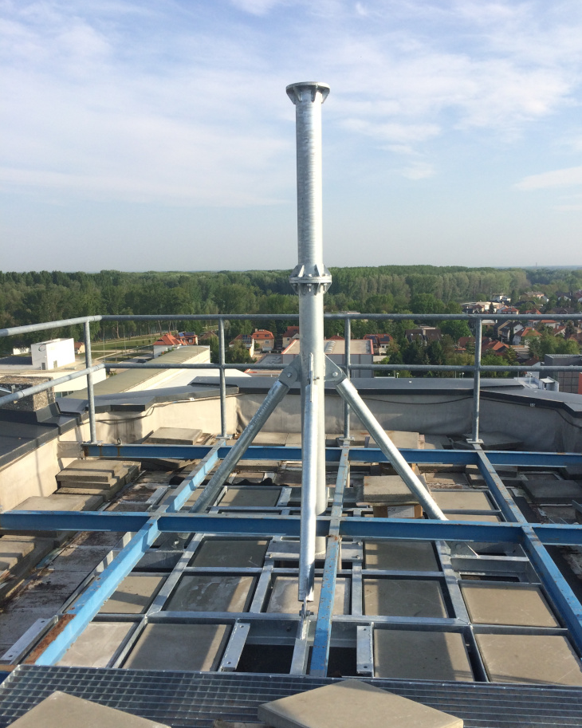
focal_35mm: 31
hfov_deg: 47.1
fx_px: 668
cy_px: 392
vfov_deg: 57.1
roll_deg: +1.8
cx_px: 298
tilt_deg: -9.1
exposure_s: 1/1642
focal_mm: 4.15
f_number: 2.2
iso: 32
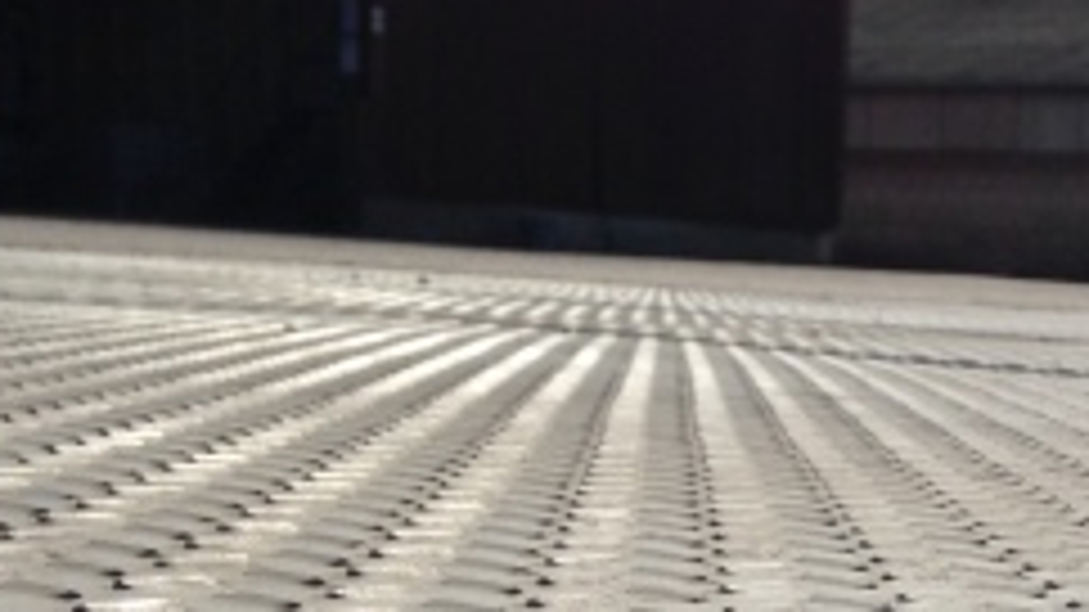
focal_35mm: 95
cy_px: 684
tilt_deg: -8.9
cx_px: 1161
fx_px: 2743
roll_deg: -3.4
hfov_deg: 21.4
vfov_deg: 12.5
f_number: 2.4
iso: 50
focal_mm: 4.12
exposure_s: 1/3195
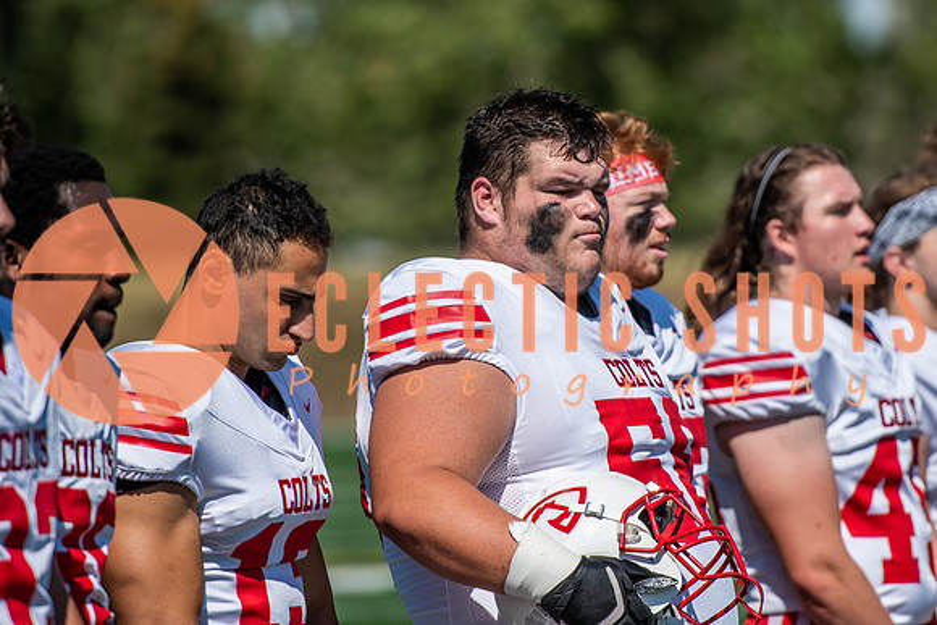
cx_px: 532
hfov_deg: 6.1
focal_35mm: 341
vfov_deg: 4.0
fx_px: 8865
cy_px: 270
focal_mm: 200
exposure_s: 1/8000
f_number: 2.8
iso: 160
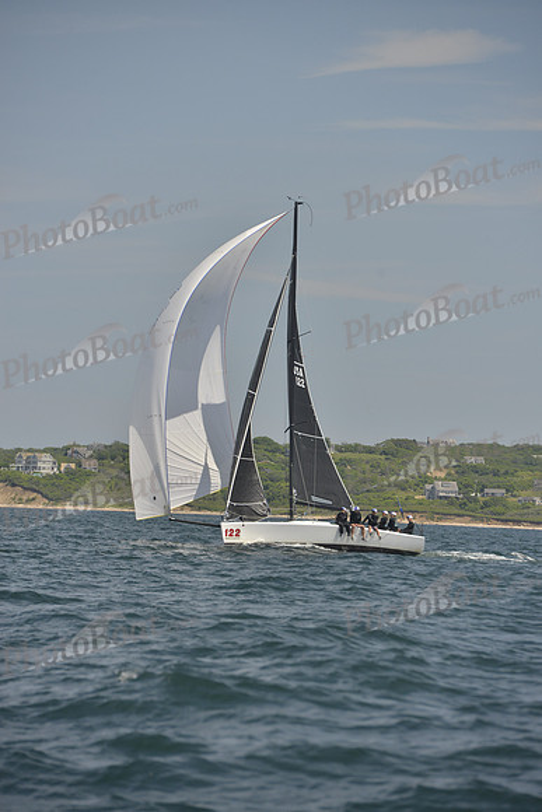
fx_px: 4514
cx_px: 271
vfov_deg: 10.3
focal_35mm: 200
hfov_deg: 6.9
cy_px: 406
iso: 400
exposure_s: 1/800
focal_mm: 200
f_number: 7.1
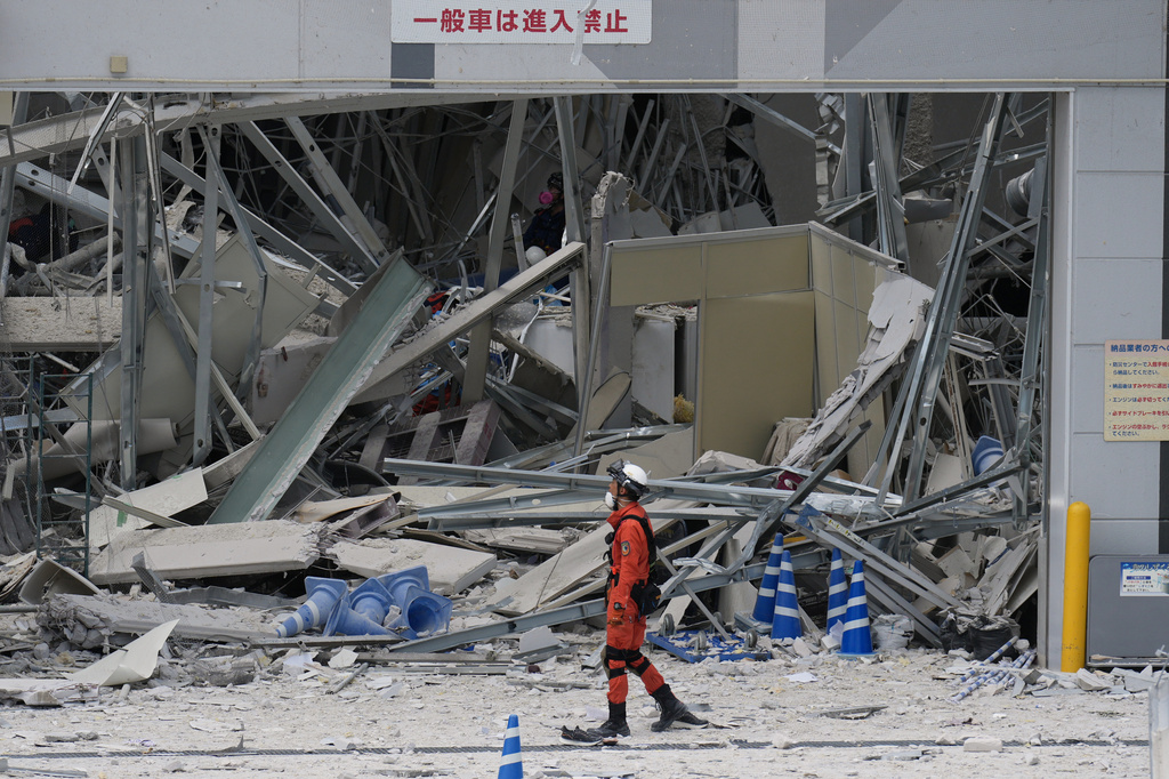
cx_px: 584
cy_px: 390
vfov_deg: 4.6
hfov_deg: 6.9
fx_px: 9738
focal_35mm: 300
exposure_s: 1/2000
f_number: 4.5
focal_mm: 200
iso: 200
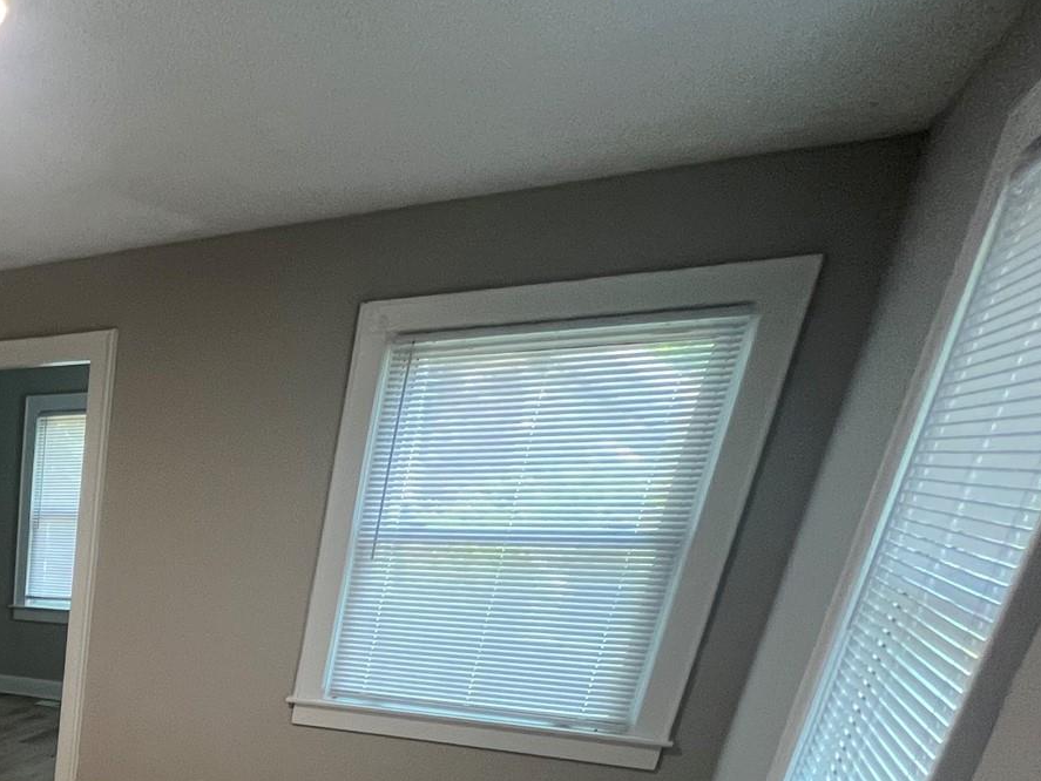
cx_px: -154
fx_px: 903
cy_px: 867
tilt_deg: -21.7
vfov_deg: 38.4
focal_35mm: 30
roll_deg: +0.0
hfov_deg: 43.3
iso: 250
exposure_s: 1/60
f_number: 1.8
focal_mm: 1.57
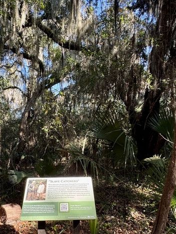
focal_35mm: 24
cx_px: 70
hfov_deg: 56.3
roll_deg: +0.9
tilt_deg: -1.1
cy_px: 158
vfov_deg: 69.3
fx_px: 163
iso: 40
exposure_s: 1/112
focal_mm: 2.22
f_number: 2.2
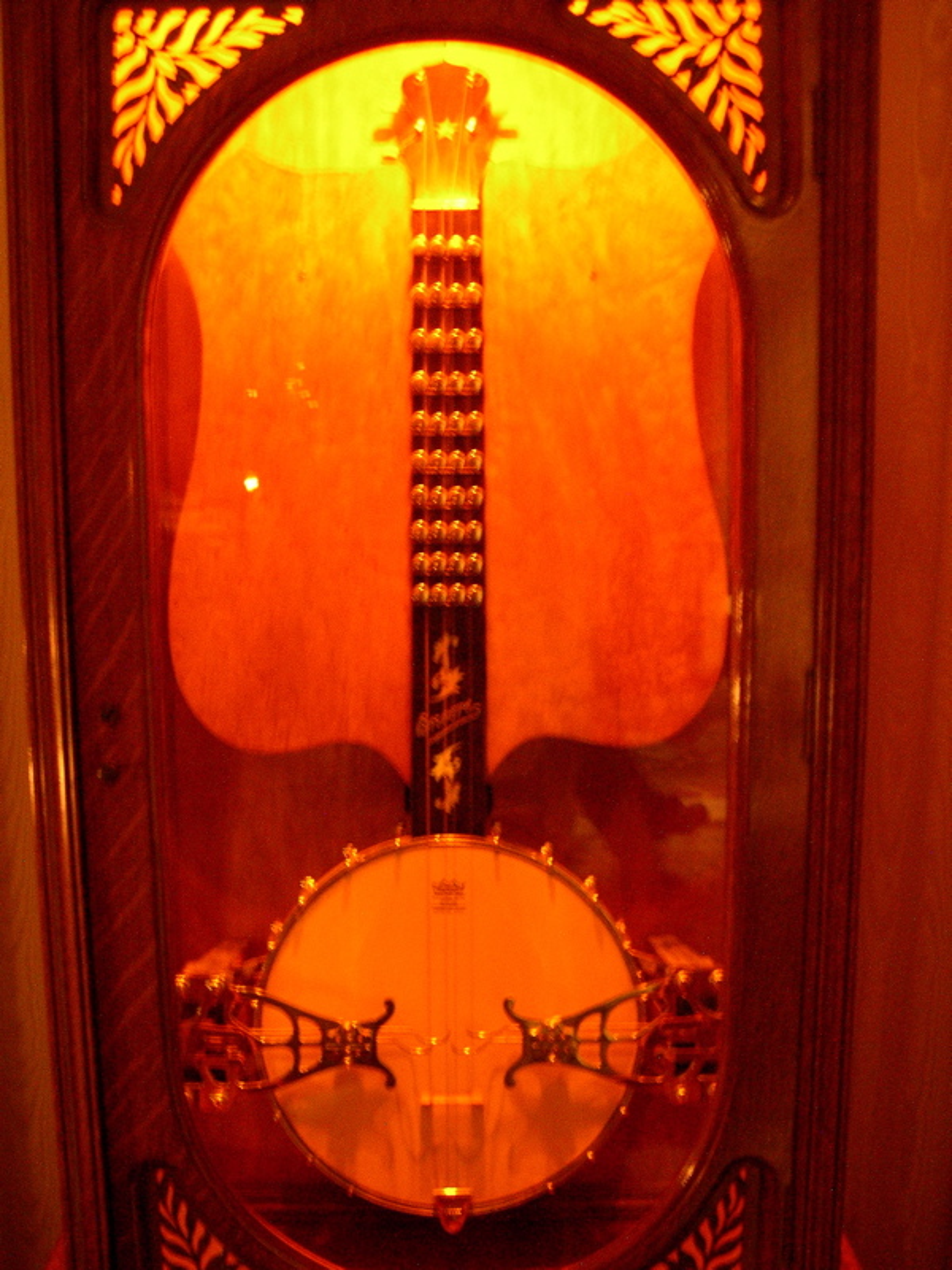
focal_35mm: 38
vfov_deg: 49.0
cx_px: 476
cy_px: 635
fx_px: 1393
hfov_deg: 37.7
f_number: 2.8
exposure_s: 1/1.2
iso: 400
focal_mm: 8
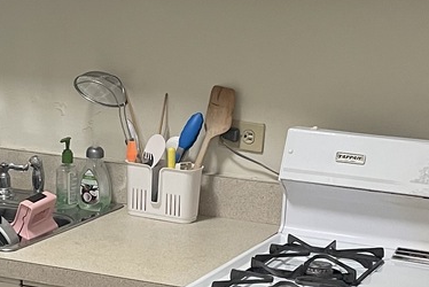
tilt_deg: -12.5
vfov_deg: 13.2
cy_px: 208
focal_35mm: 104
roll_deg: -2.5
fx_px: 1240
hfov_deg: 19.6
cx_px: 180
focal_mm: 4.2
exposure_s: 1/60
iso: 80
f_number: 1.6
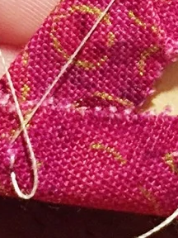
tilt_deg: -60.0
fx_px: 1035
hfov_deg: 9.8
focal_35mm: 151
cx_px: 155
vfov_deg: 12.9
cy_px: 7
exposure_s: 1/17
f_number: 2.2
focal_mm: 4.15
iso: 250
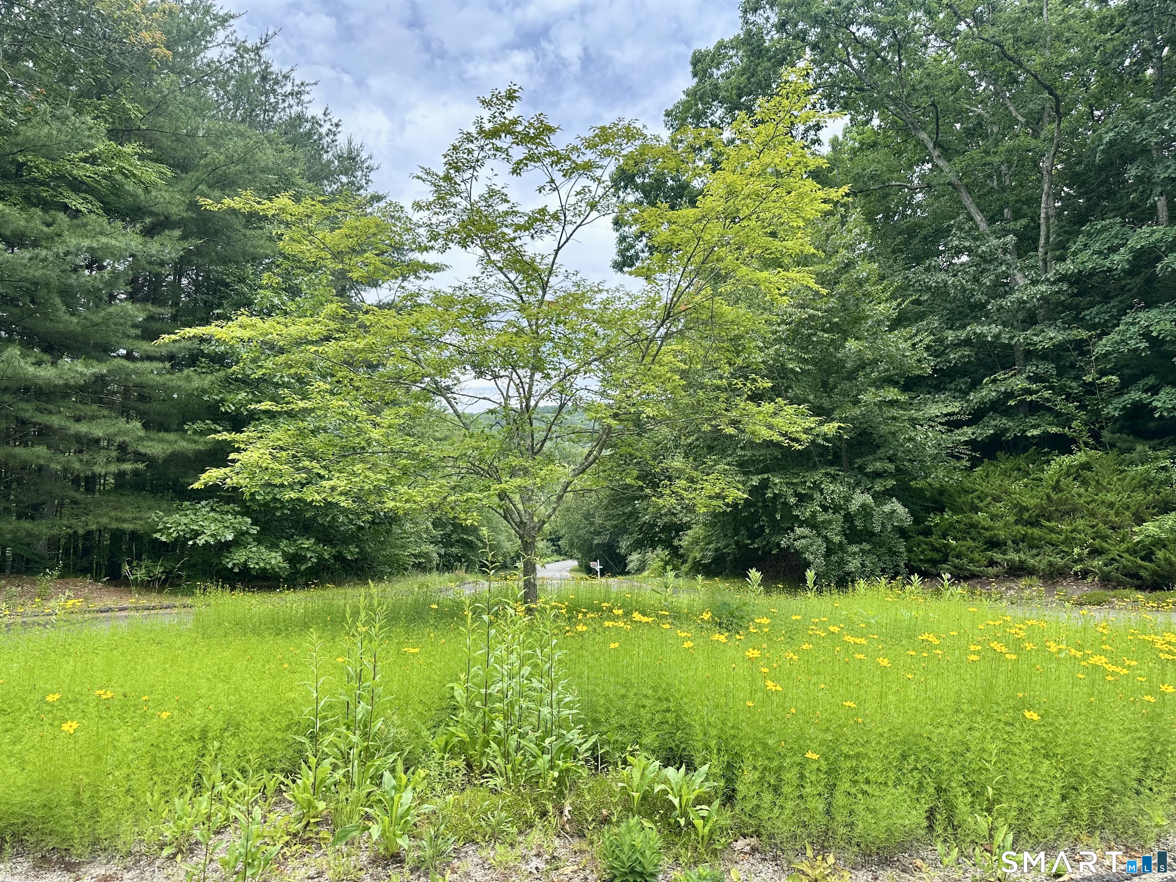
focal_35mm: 24
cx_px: 588
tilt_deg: +6.4
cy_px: 441
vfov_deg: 56.8
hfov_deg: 71.6
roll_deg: -0.2
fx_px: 815
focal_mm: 6.86
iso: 80
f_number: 1.78
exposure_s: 1/1256
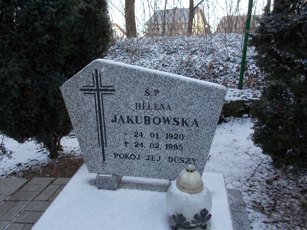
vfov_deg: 53.1
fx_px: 231
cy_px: 115
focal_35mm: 26
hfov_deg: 67.3
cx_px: 154
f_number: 3.2
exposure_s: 1/100
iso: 80
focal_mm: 4.6
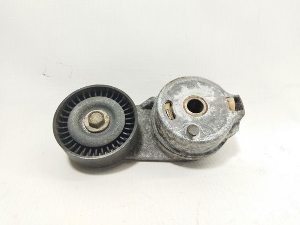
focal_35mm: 27
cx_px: 150
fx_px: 234
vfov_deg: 51.3
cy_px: 112
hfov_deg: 65.4
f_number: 1.79
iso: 189
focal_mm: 4.71
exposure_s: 1/100
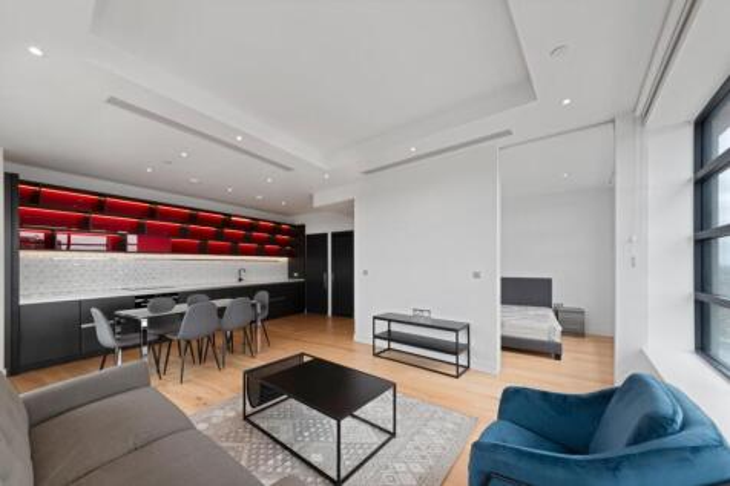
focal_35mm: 13
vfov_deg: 85.4
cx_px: 365
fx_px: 264
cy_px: 243
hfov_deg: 108.3
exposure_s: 1/6
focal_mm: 13
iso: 200
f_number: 16
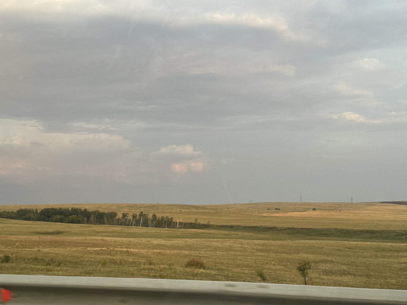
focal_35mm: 48
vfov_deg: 30.3
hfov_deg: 39.7
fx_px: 564
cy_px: 152
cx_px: 204
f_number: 1.78
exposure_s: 1/349
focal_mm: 6.76
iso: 64
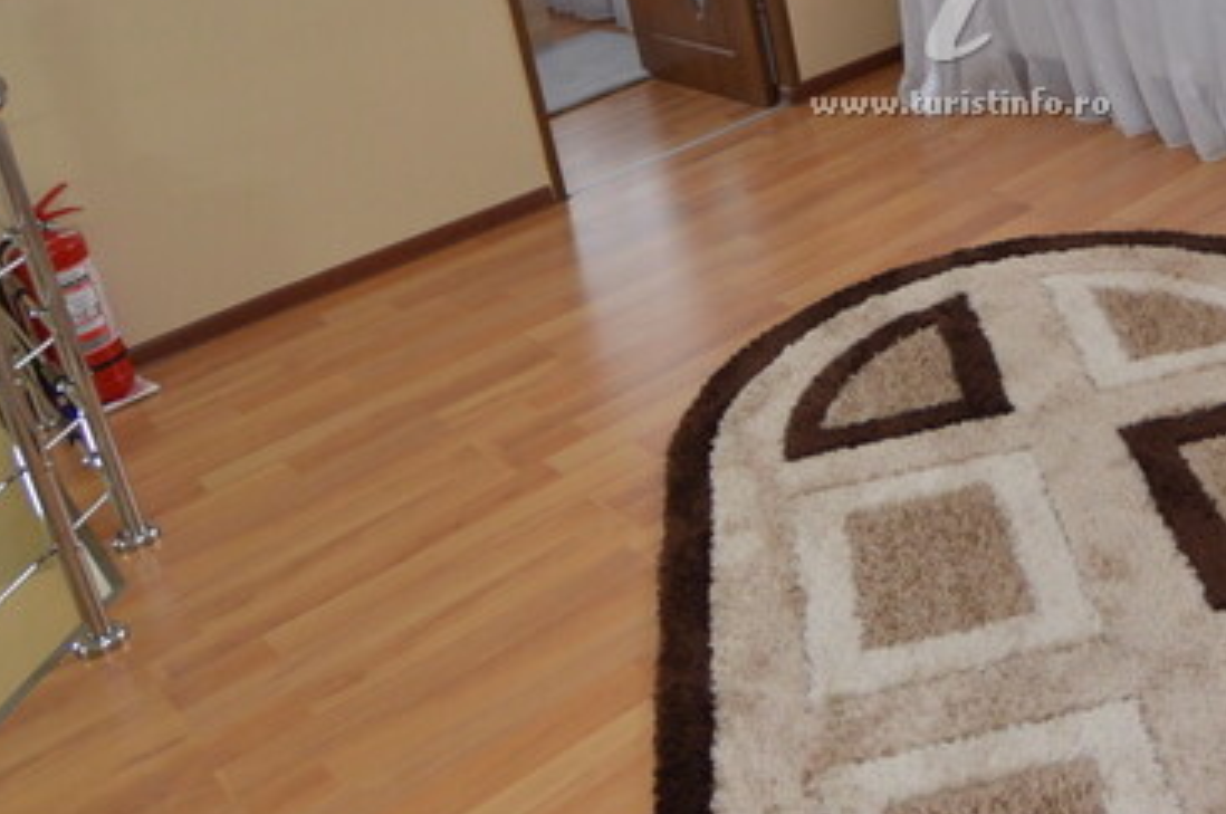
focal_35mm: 42
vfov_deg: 30.1
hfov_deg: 44.1
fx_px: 1428
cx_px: 992
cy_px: 42
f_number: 4.5
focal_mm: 10
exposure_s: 1/80
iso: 400
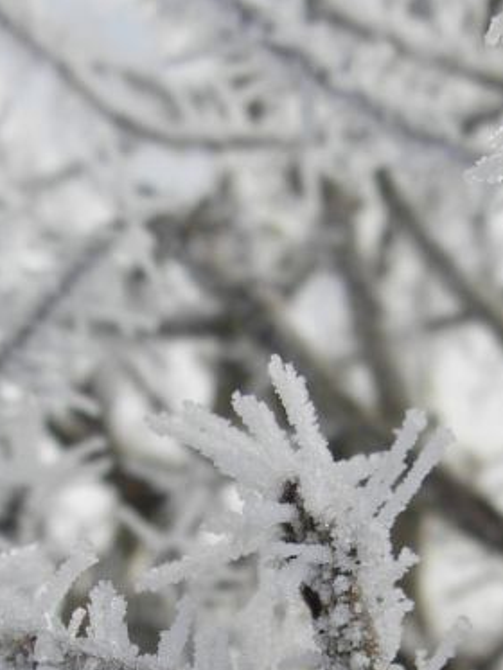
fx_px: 1685
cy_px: 703
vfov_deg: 21.5
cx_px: 271
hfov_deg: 17.0
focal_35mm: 87
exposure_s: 1/250
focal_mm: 6.3
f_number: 3.3
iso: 50
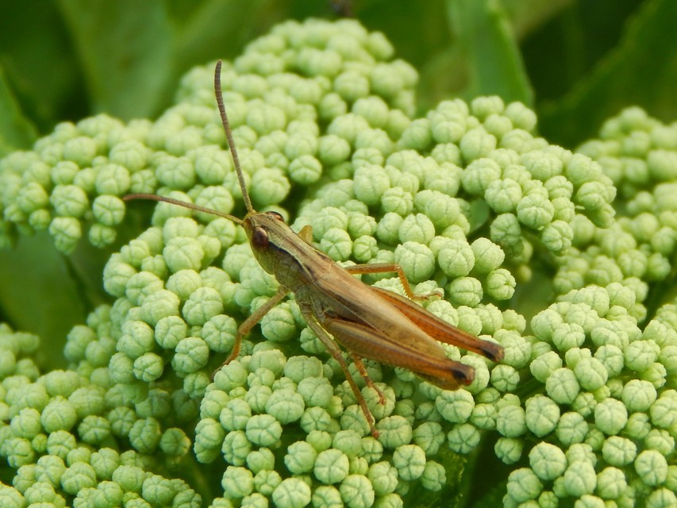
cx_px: 338
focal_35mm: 182
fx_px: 3560
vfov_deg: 8.2
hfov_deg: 10.9
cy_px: 254
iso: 125
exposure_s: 1/100
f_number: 5.3
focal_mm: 32.8
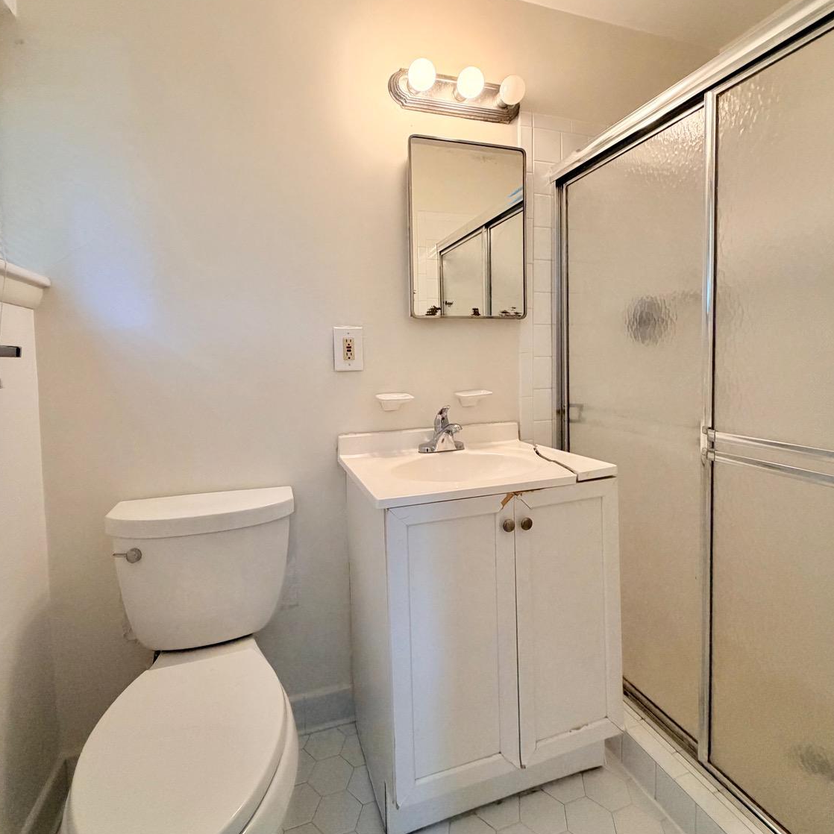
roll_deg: +1.0
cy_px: 383
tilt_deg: -3.0
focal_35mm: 17
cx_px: 409
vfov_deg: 83.8
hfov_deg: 84.0
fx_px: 463
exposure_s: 1/60
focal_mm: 2.22
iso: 200
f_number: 2.2
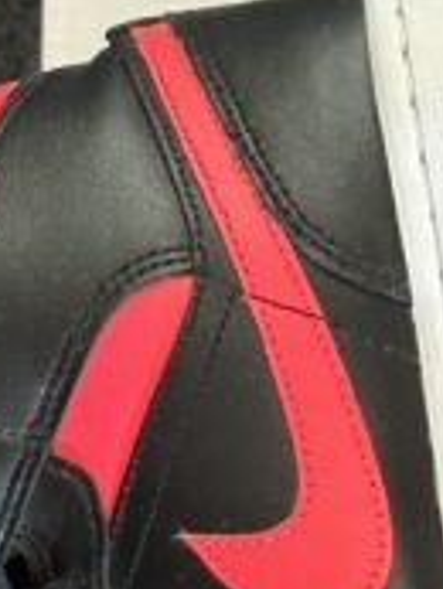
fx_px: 3783
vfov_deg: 8.8
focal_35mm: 222
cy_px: 676
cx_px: 647
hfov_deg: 6.6
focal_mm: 6.86
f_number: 1.78
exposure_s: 1/50
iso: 160
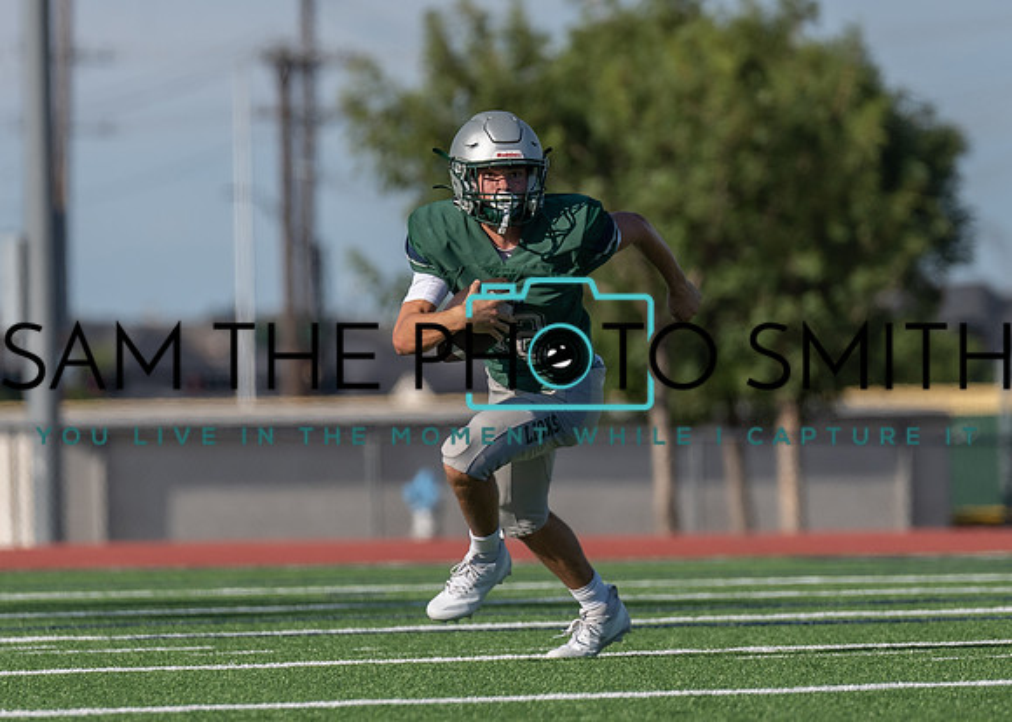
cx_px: 470
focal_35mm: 480
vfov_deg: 3.0
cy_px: 309
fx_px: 13784
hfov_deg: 4.2
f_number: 2.8
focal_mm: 200
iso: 100
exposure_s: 1/3200
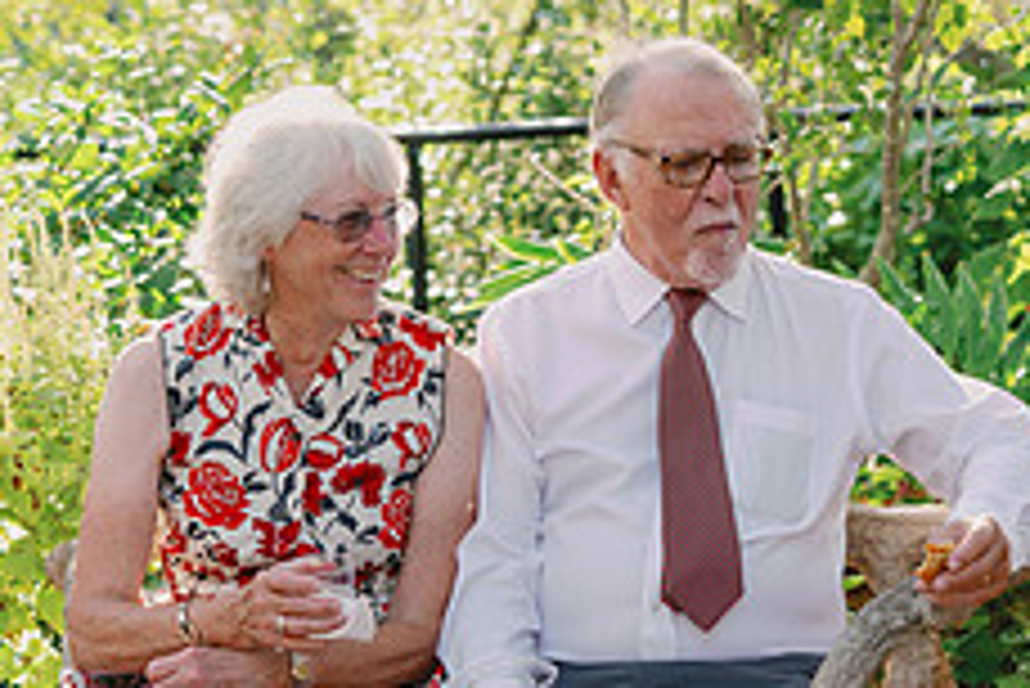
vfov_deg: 7.8
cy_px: 587
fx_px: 5067
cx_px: 1129
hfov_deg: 11.4
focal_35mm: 177
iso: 250
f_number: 4
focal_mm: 70
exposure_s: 1/100
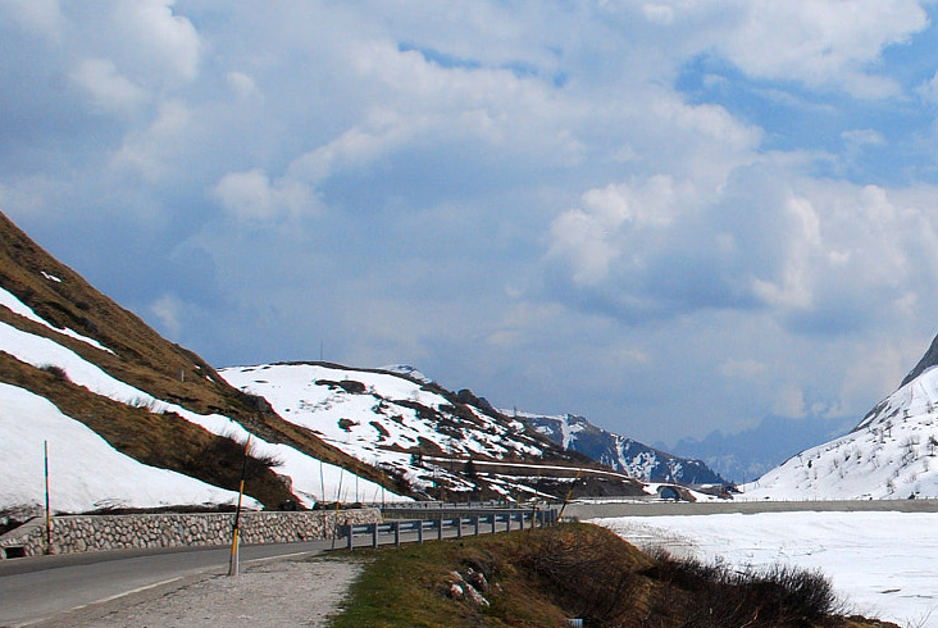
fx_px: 1539
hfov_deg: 30.5
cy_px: 379
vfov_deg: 23.0
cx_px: 1021
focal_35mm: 59
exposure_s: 1/400
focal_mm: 18
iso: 200
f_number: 10
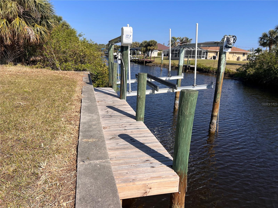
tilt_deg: -8.7
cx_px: 139
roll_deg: -0.6
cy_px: 104
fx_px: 209
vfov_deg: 53.1
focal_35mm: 26
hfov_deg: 67.3
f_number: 1.5
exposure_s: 1/4831
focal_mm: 5.7
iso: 50
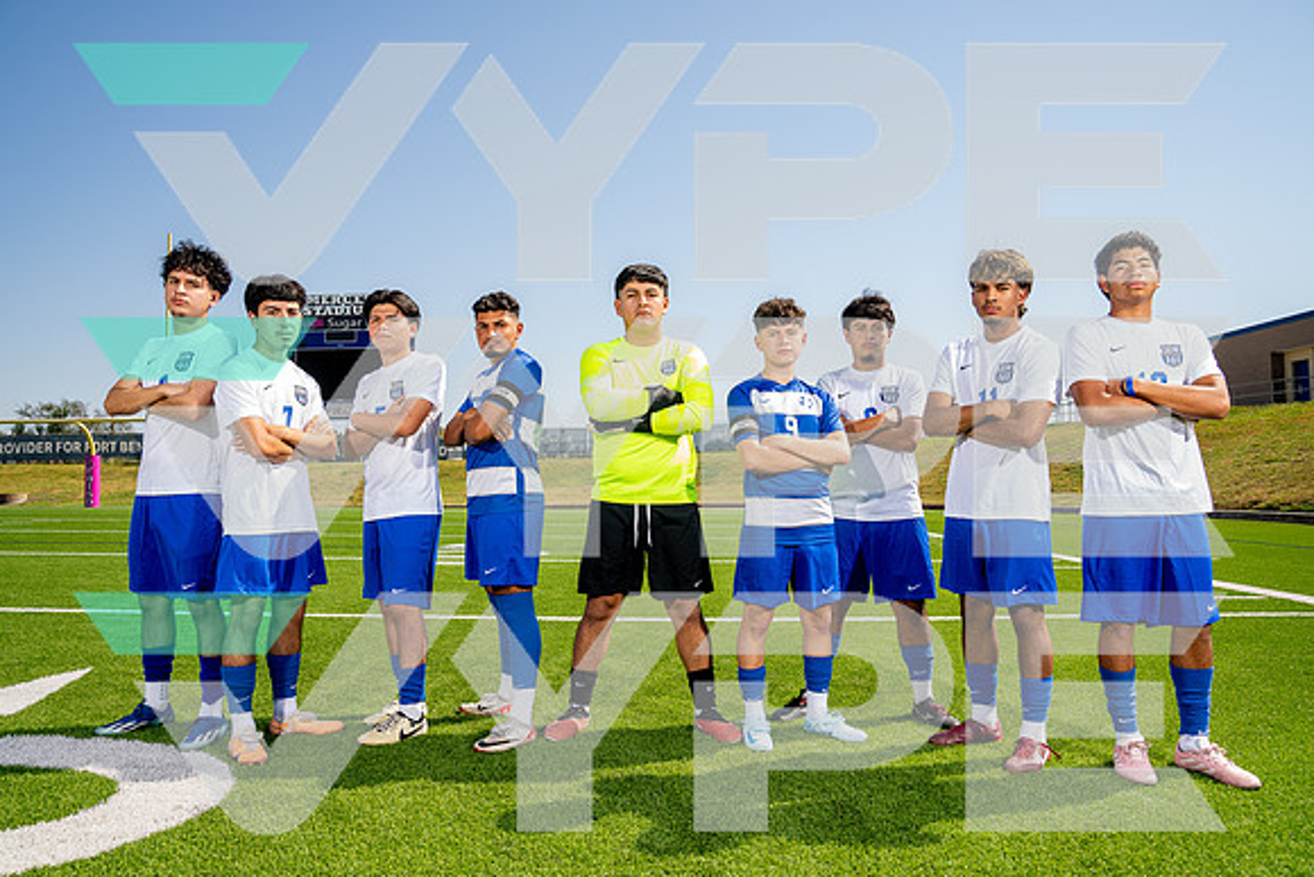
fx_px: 876
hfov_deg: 73.7
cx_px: 657
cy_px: 438
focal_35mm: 24
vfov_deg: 53.2
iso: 50
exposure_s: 1/125
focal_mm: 24
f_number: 7.1
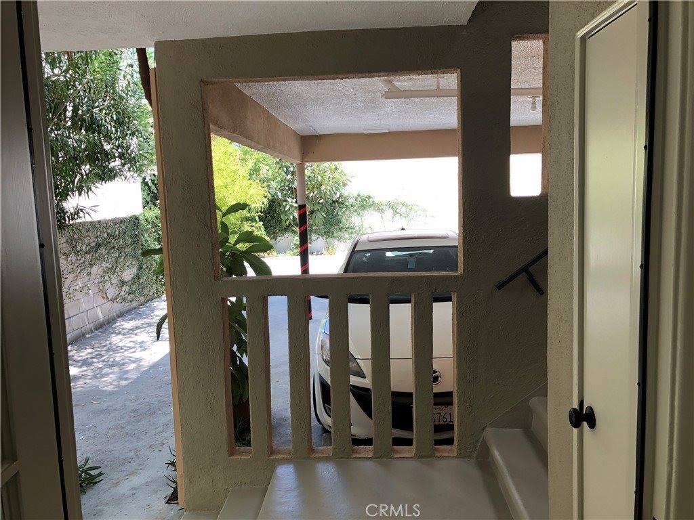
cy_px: 260
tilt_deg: -6.6
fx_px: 561
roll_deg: +2.0
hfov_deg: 63.4
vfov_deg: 49.7
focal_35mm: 28
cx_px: 347
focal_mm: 4
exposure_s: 1/120
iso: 32
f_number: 1.8
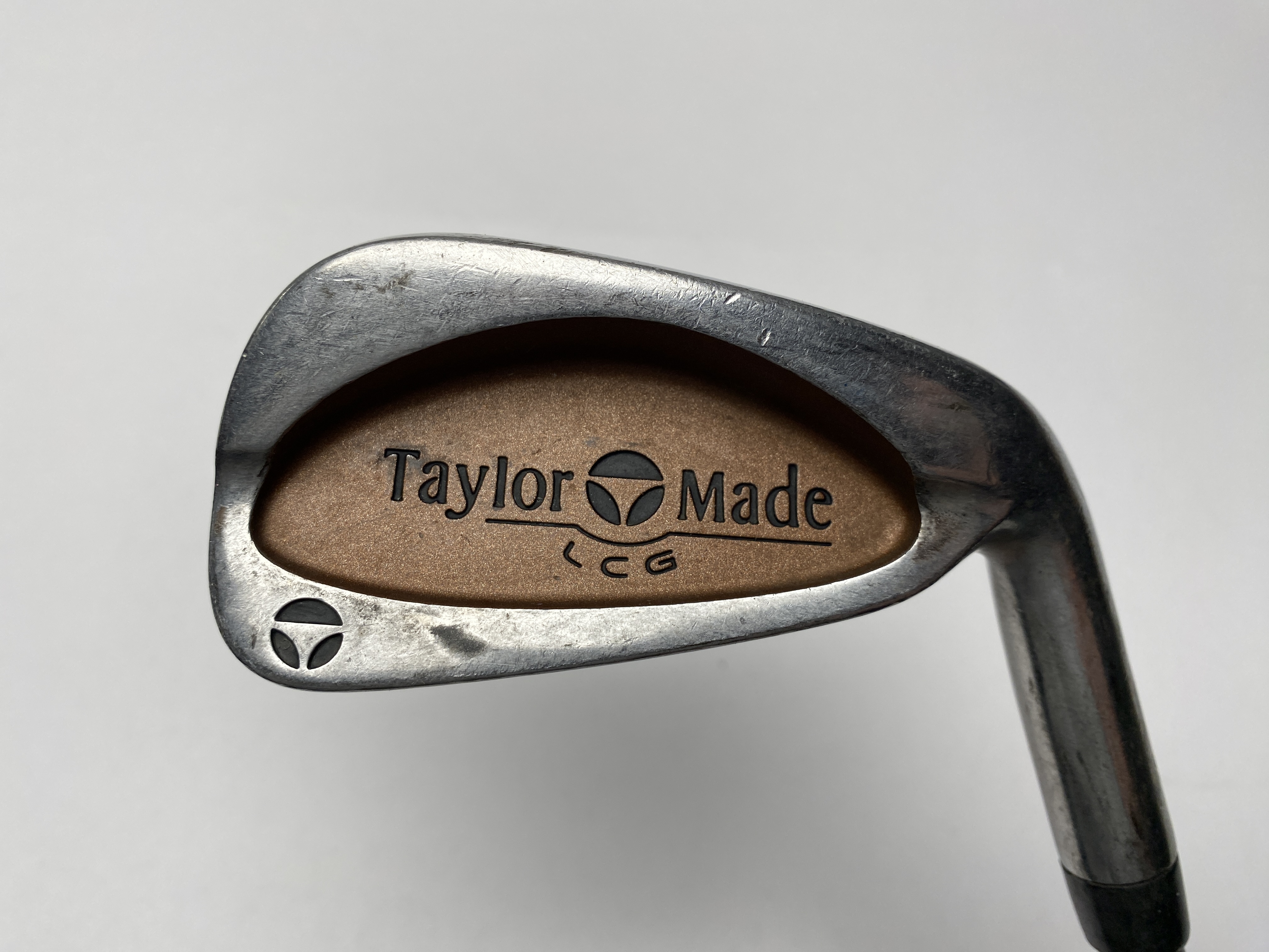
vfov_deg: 54.9
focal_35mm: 25
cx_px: 634
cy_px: 476
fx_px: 916
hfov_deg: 69.4
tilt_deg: -64.5
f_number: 1.8
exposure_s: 1/369
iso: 32
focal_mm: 4.25
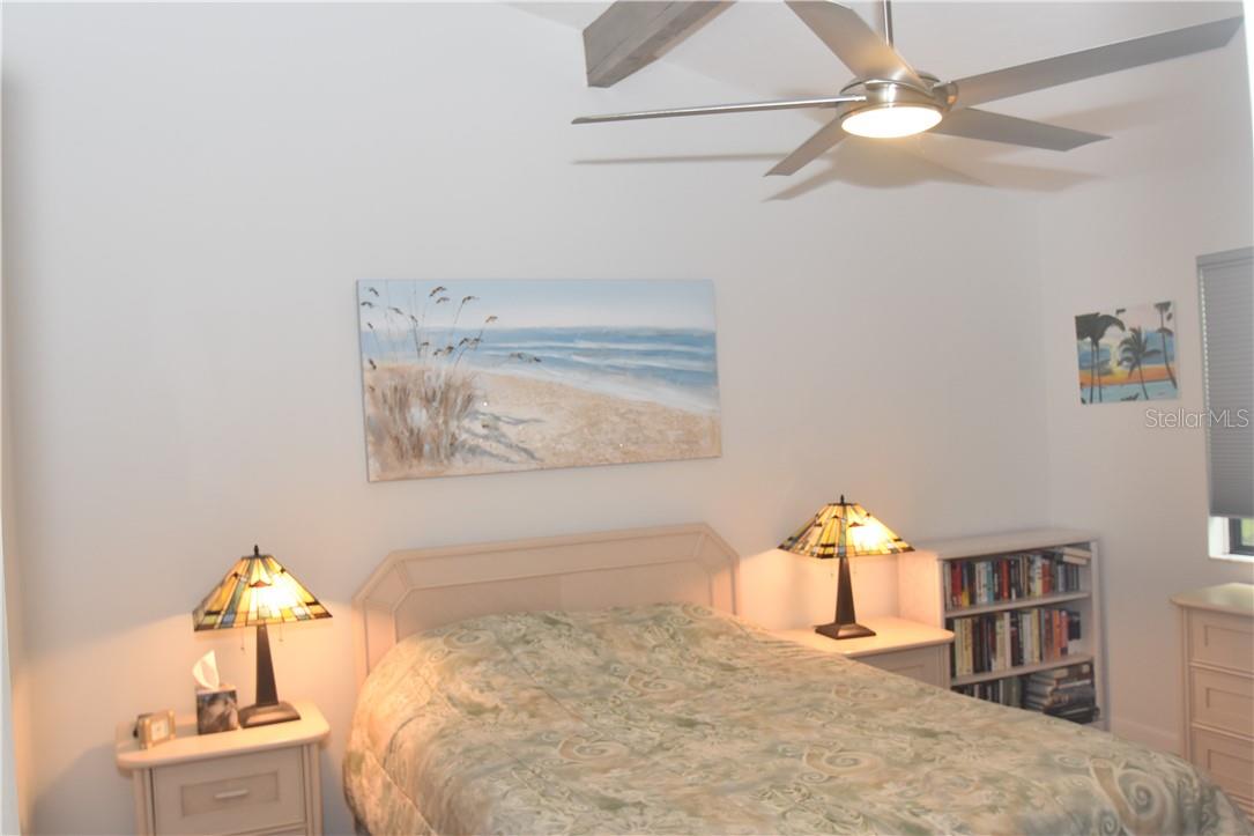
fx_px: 627
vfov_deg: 67.4
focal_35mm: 18
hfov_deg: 90.0
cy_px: 418
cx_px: 627
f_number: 3.8
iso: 900
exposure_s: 1/60
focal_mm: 12
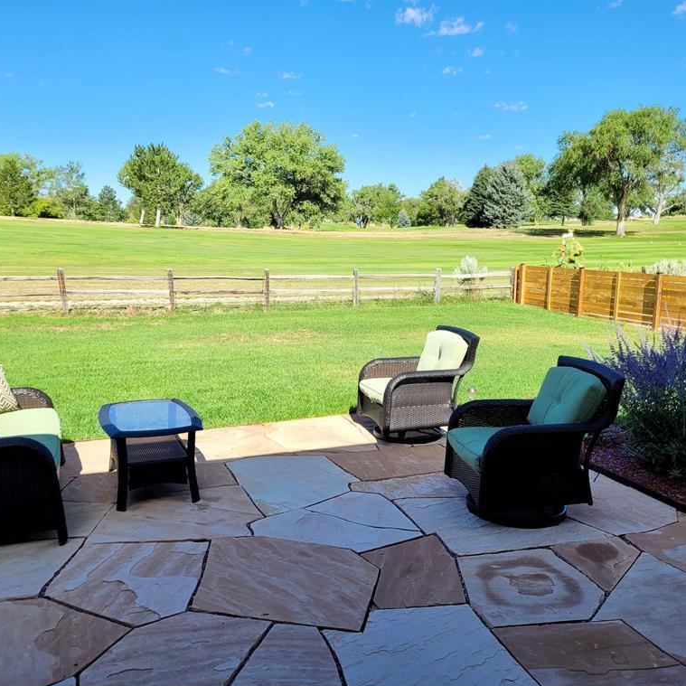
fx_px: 695
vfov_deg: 52.5
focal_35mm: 31
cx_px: 313
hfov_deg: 52.5
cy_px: 346
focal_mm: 5.4
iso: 40
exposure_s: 1/1623
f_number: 1.8
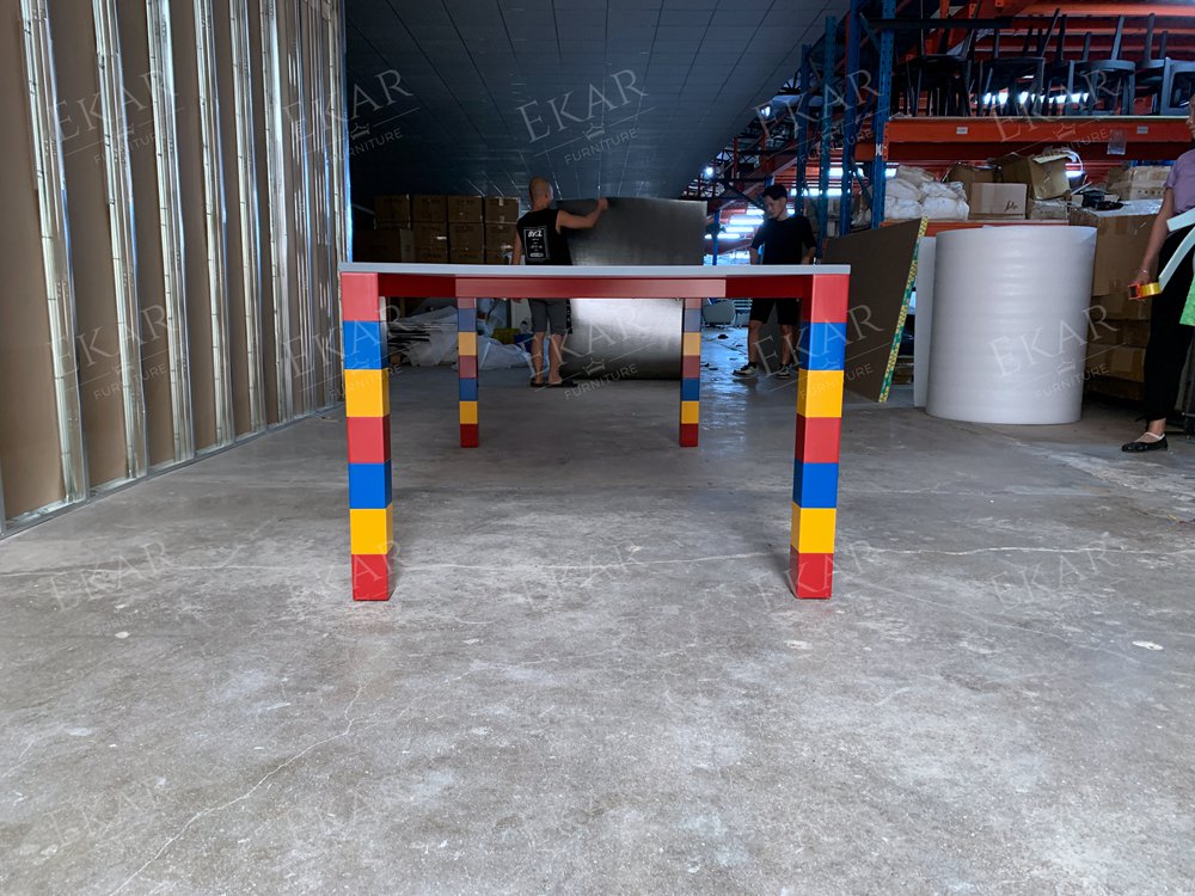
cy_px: 448
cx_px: 598
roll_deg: +0.3
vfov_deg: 53.1
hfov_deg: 67.3
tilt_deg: -9.0
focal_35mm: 26
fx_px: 898
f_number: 1.8
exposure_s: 1/50
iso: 160
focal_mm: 4.25
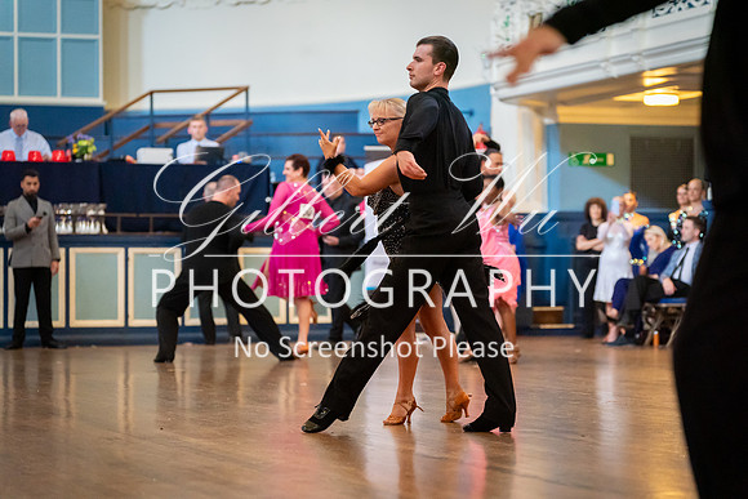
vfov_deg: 14.0
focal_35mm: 98
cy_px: 250
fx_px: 2037
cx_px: 374
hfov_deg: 20.8
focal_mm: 98
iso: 6400
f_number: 2.8
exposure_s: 1/500
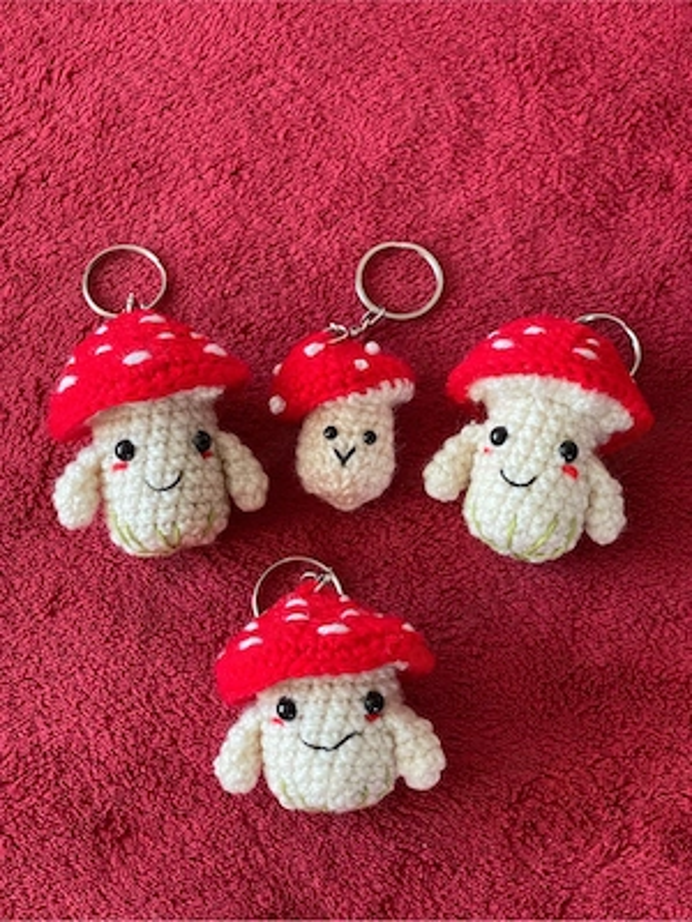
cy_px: 461
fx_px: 1706
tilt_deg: -69.1
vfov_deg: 30.3
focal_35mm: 64
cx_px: 346
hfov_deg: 22.9
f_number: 2.2
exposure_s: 1/40
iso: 320
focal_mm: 7.5
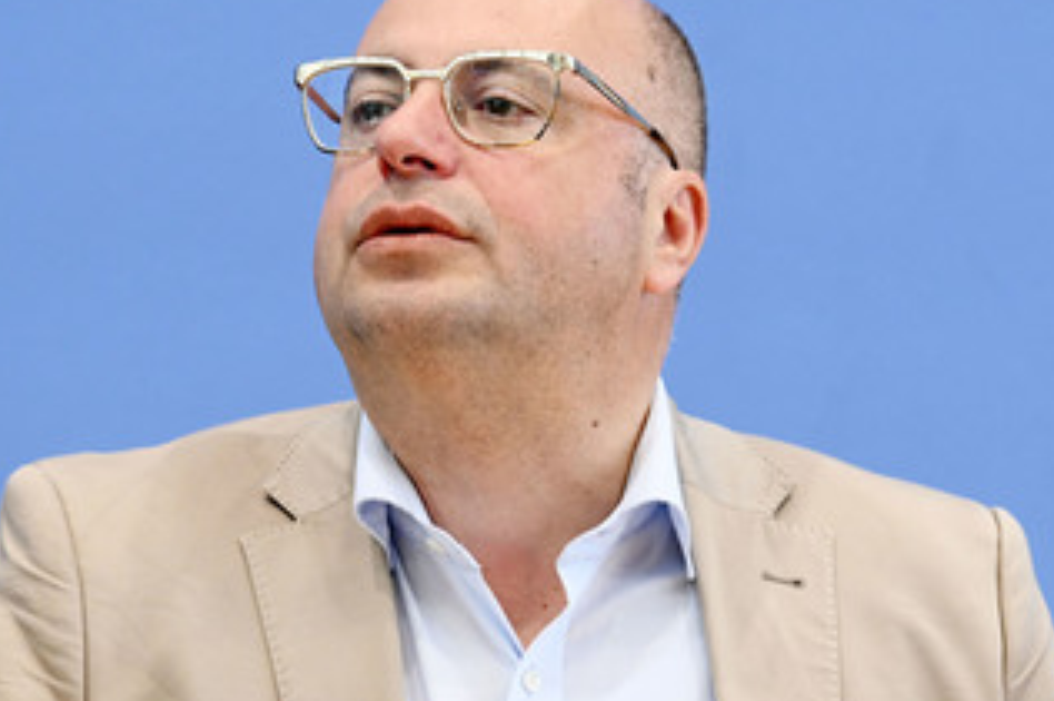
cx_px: 442
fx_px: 4592
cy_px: 397
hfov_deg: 13.1
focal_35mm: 157
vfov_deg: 8.7
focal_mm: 110
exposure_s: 1/500
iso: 4000
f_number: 6.3
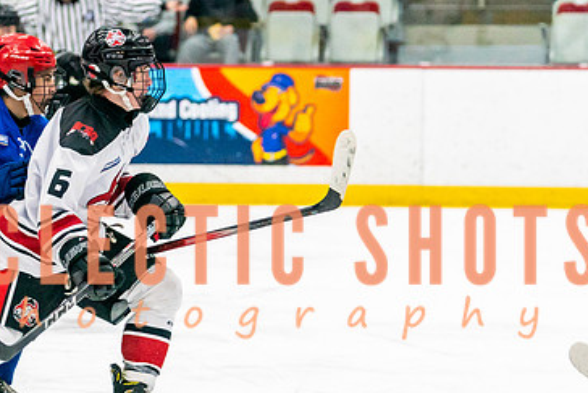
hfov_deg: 8.8
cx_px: 105
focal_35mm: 233
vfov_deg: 5.9
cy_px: 245
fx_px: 3807
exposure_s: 1/1000
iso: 3200
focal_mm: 94
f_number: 2.8
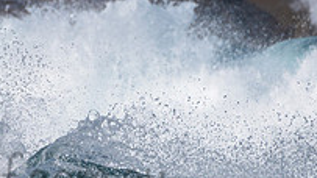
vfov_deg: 0.7
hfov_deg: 1.2
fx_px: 15435
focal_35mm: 1837
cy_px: 163
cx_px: 0
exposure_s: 1/2000
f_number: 5.6
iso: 100
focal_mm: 500
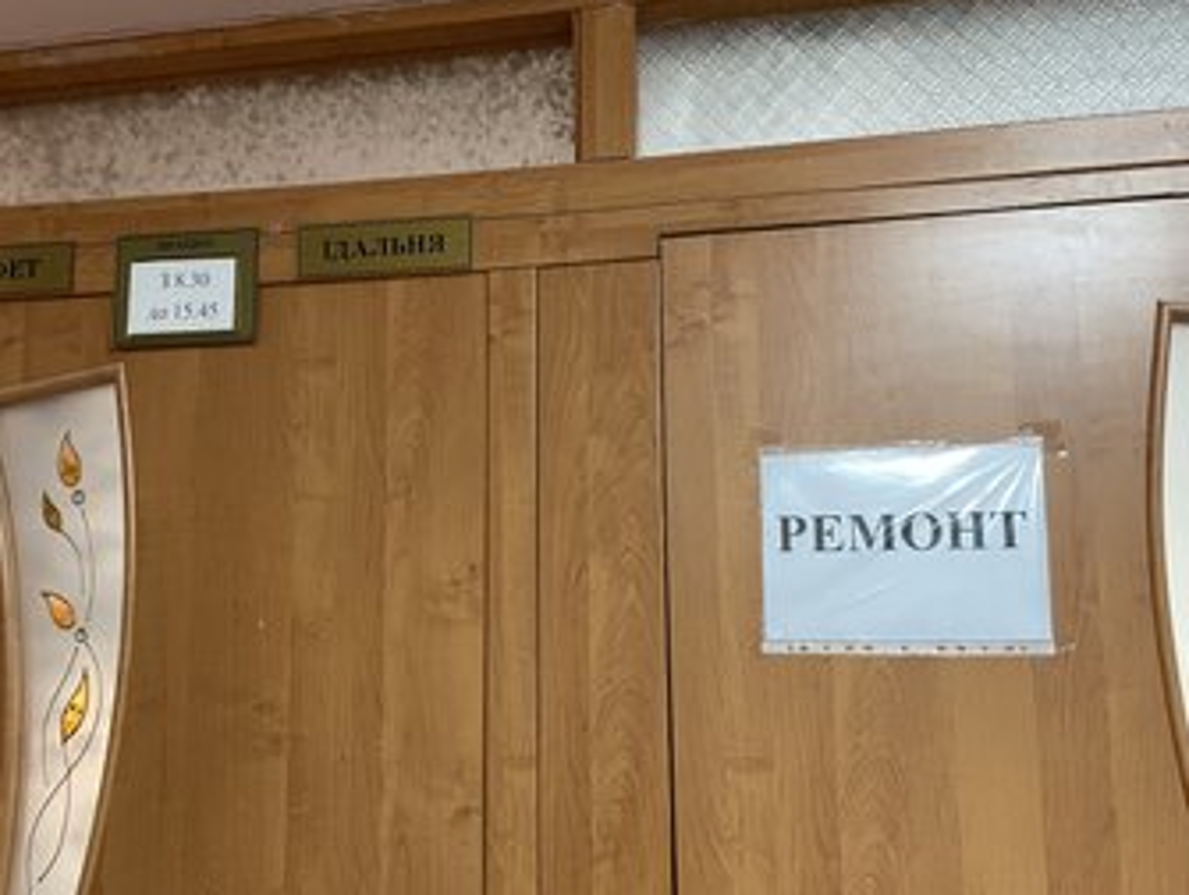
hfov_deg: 58.2
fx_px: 1066
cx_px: 536
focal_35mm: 31
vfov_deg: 45.3
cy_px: 526
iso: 320
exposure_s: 1/60
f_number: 1.6
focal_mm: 4.2
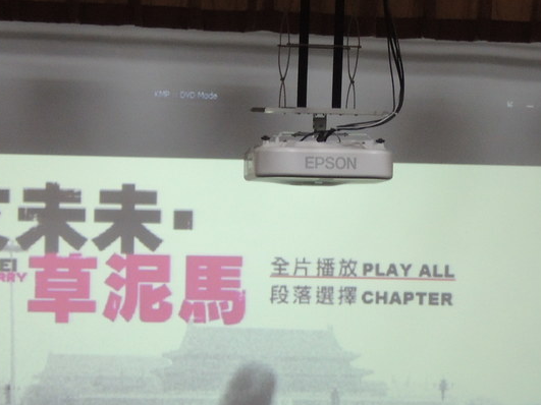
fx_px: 2719
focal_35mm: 174
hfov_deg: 11.4
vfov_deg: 8.5
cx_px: 351
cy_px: 457
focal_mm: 13.8
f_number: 4.7
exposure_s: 1/30
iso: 400
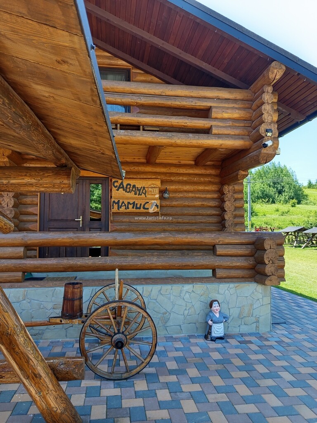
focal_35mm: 24
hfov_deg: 56.8
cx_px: 158
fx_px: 293
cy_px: 212
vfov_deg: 71.6
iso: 57
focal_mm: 5.24
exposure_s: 1/100
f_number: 1.7
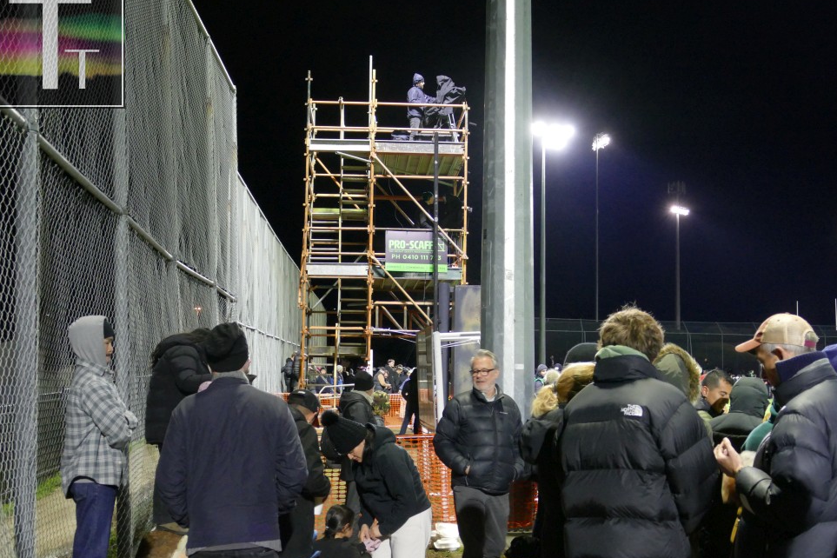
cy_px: 275
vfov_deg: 27.0
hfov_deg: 39.6
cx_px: 440
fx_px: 1162
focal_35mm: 50
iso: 1600
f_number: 3.3
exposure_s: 1/40
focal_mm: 17
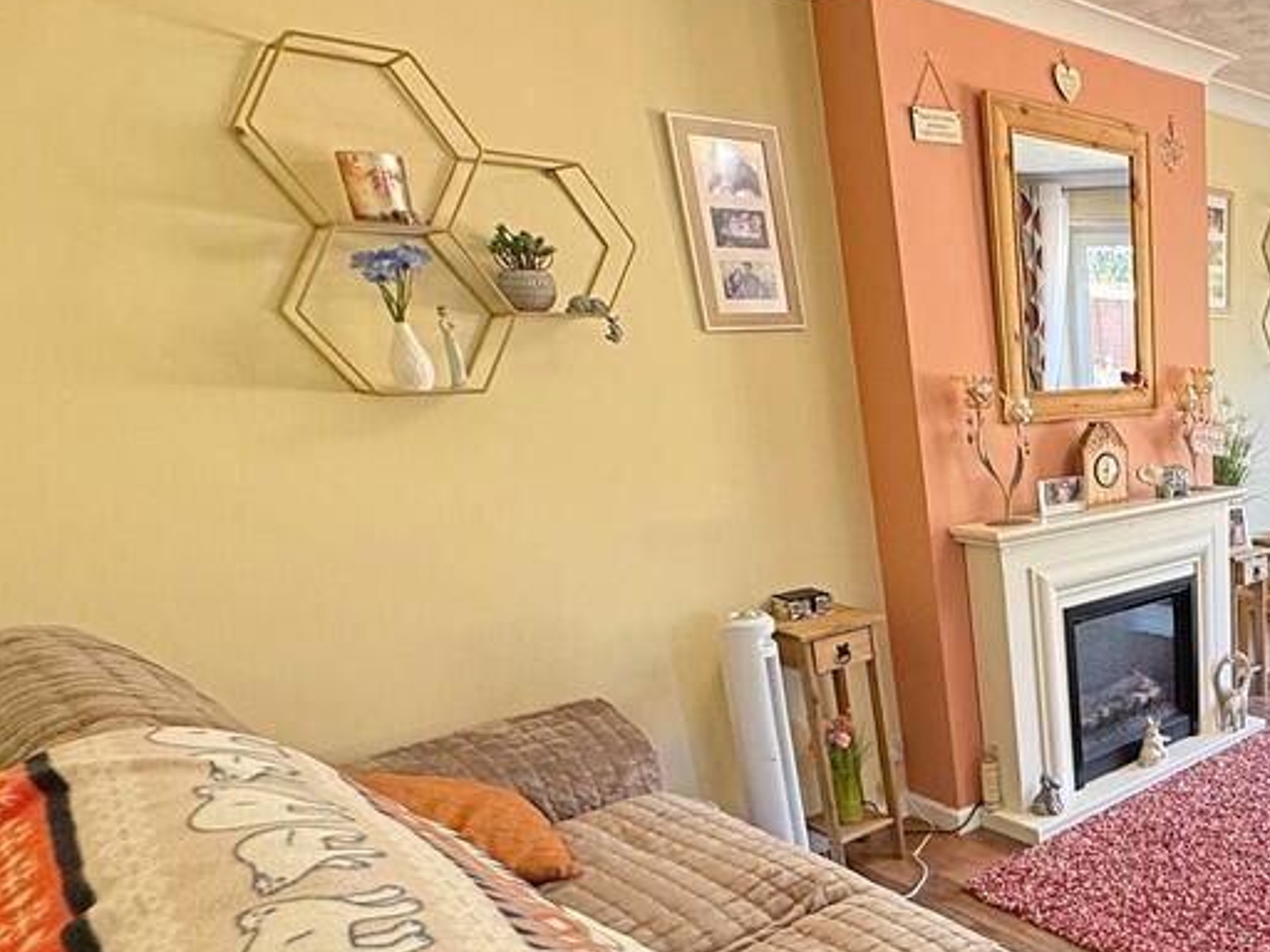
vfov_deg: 48.3
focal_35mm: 28
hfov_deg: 52.4
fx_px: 1027
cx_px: 1228
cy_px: 682
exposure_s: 1/100
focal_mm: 2.22
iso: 250
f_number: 2.2
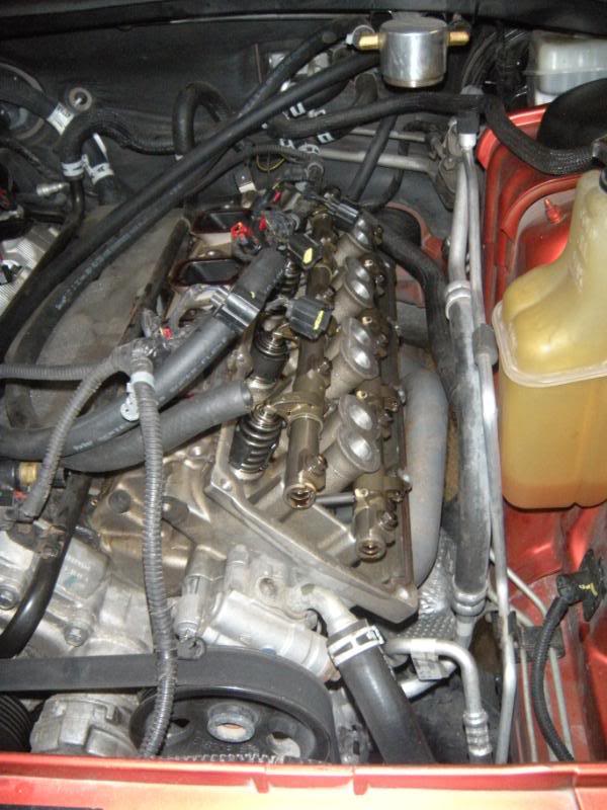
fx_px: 818
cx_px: 304
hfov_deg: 40.7
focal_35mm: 35
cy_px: 405
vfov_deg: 52.6
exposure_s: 1/60
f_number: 3.8
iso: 400
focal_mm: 5.9
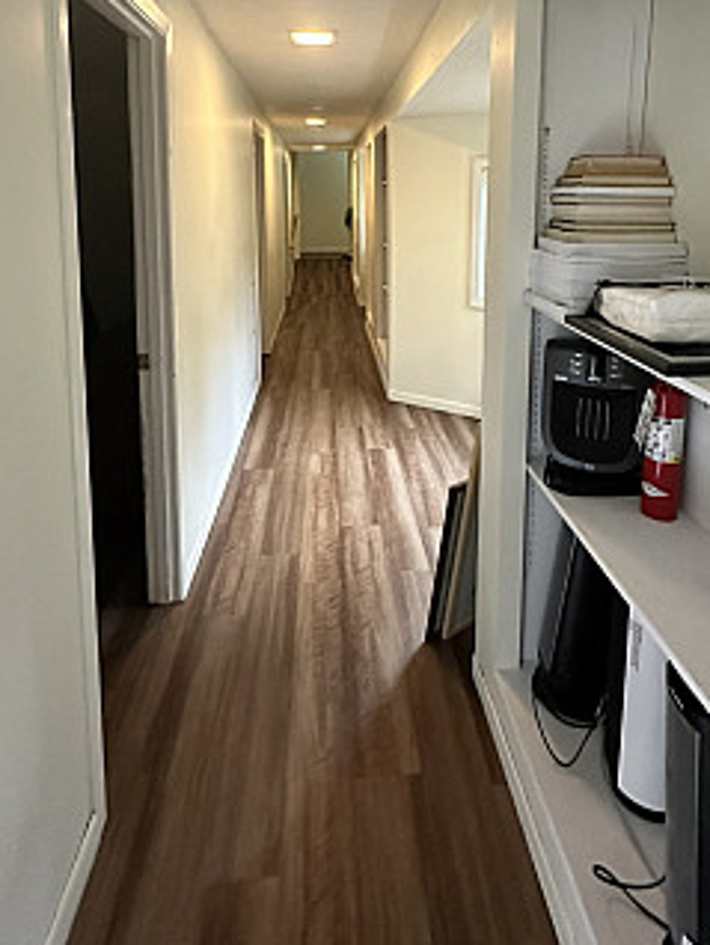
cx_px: 367
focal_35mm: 22
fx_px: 601
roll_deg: -0.4
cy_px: 264
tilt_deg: -6.8
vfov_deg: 72.3
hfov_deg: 61.1
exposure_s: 1/60
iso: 800
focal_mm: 2.22
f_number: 2.2
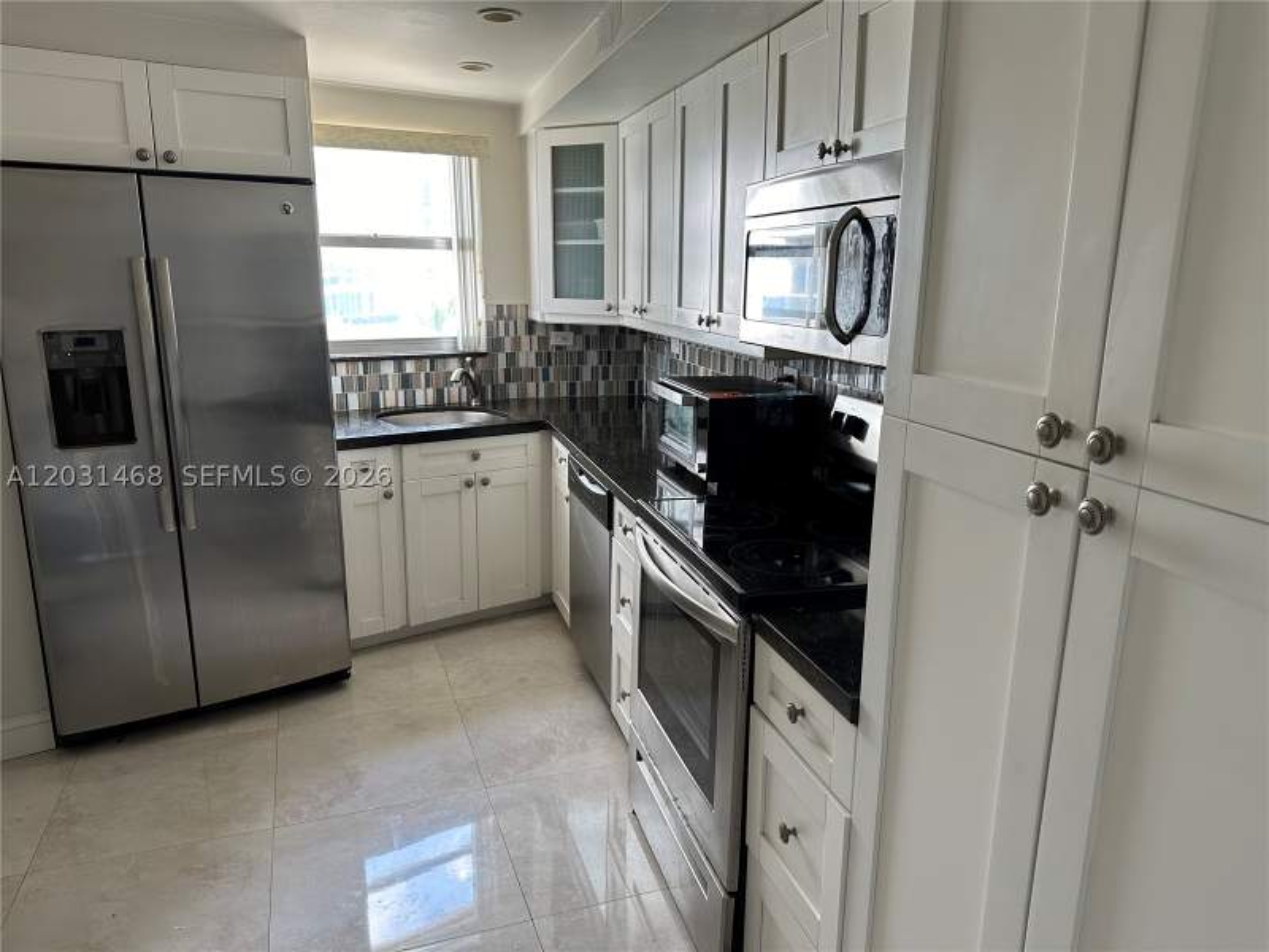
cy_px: 476
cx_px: 634
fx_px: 880
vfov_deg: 56.8
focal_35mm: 24
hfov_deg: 71.6
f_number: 1.78
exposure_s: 1/121
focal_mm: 6.86
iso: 100
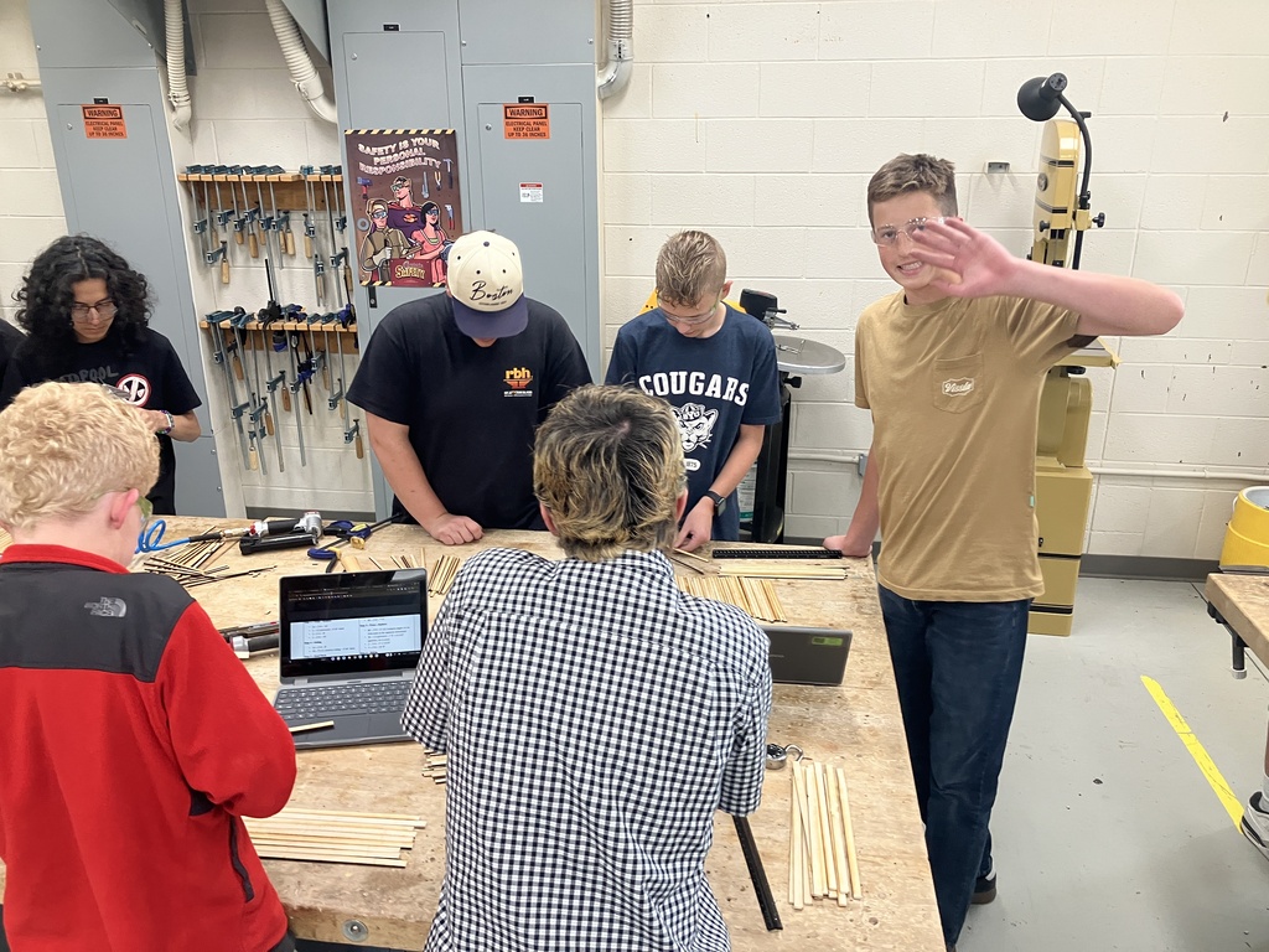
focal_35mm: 28
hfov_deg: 63.4
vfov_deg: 49.7
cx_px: 634
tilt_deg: -20.4
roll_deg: +0.2
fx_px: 1026
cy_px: 476
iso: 80
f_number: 1.8
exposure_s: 1/60
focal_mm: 3.99
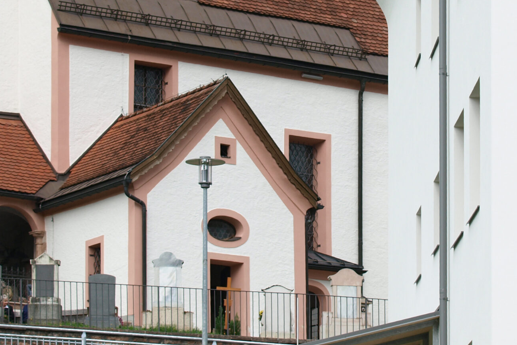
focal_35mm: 205
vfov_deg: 6.7
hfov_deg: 10.0
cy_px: 61
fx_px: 2944
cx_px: 367
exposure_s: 1/400
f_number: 5
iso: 100
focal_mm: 50
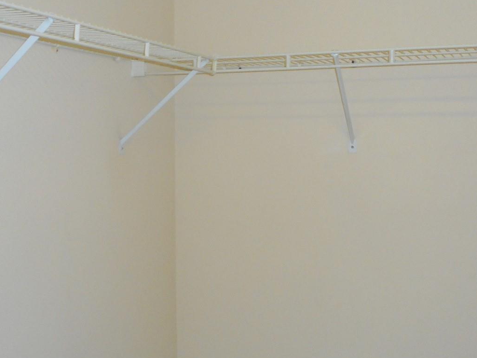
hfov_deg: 38.2
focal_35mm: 50
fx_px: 689
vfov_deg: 29.1
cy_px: 185
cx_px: 223
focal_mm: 4.5
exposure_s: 1/25
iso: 200
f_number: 3.7
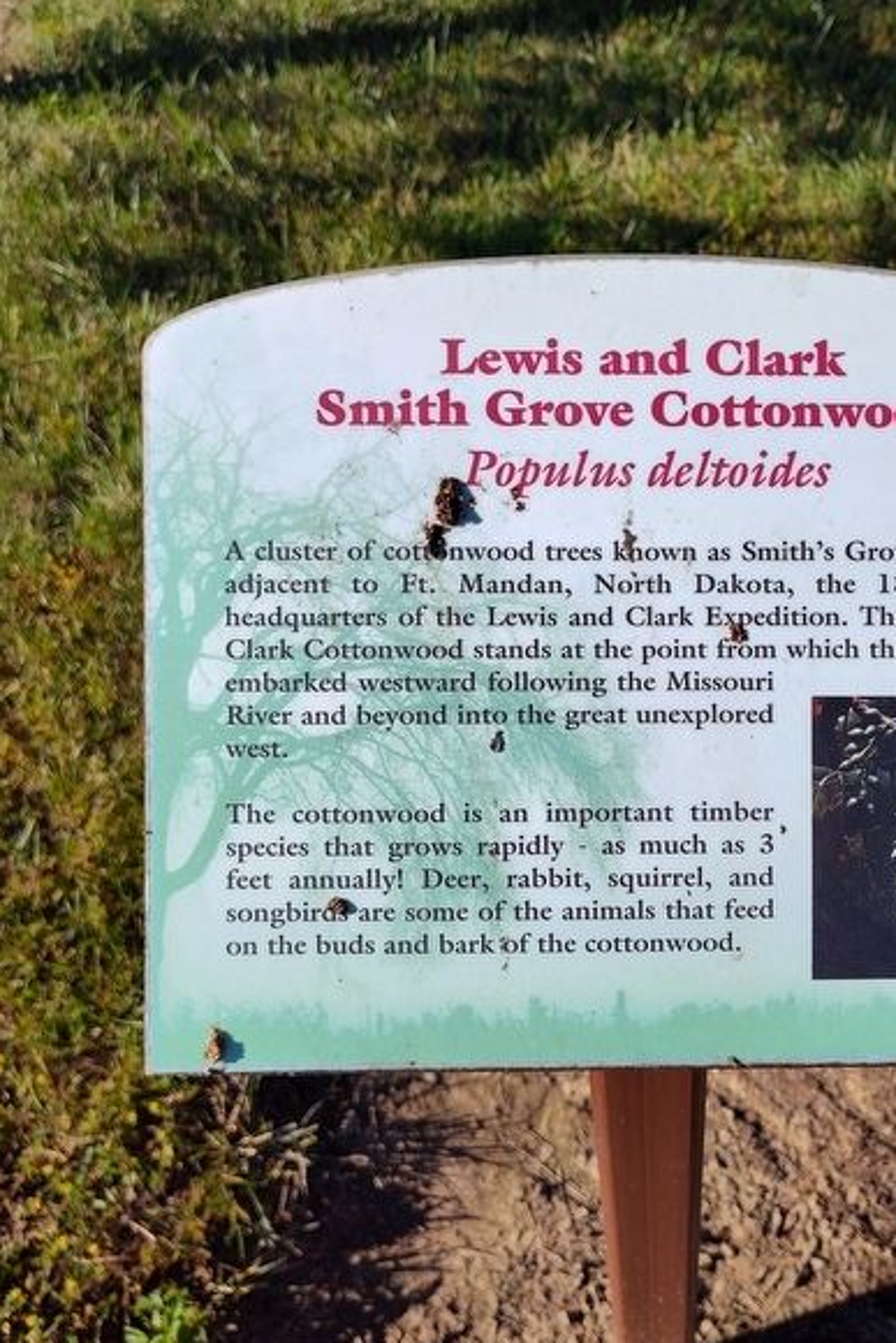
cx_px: 625
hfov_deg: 39.3
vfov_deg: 57.2
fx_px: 1231
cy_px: 655
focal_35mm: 33
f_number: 1.8
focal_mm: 5.56
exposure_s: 1/1748
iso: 100
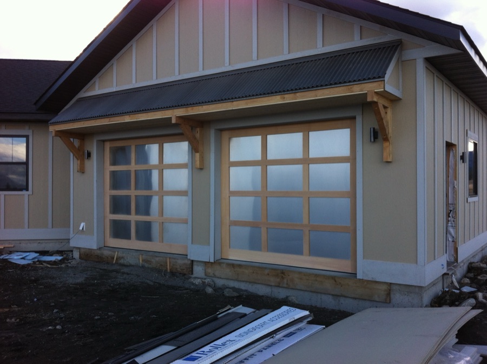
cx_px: 244
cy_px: 182
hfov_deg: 52.7
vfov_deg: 40.6
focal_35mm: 35
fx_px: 492
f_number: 2.8
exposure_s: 1/339
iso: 80
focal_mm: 3.85
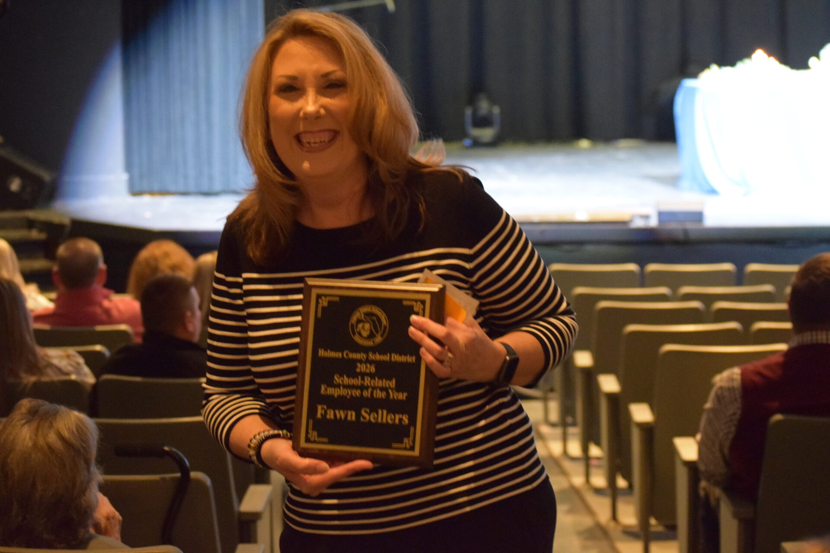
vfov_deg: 16.6
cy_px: 276
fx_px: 1902
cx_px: 415
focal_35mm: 82
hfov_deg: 24.6
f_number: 4
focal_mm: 55
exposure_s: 1/30
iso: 6400
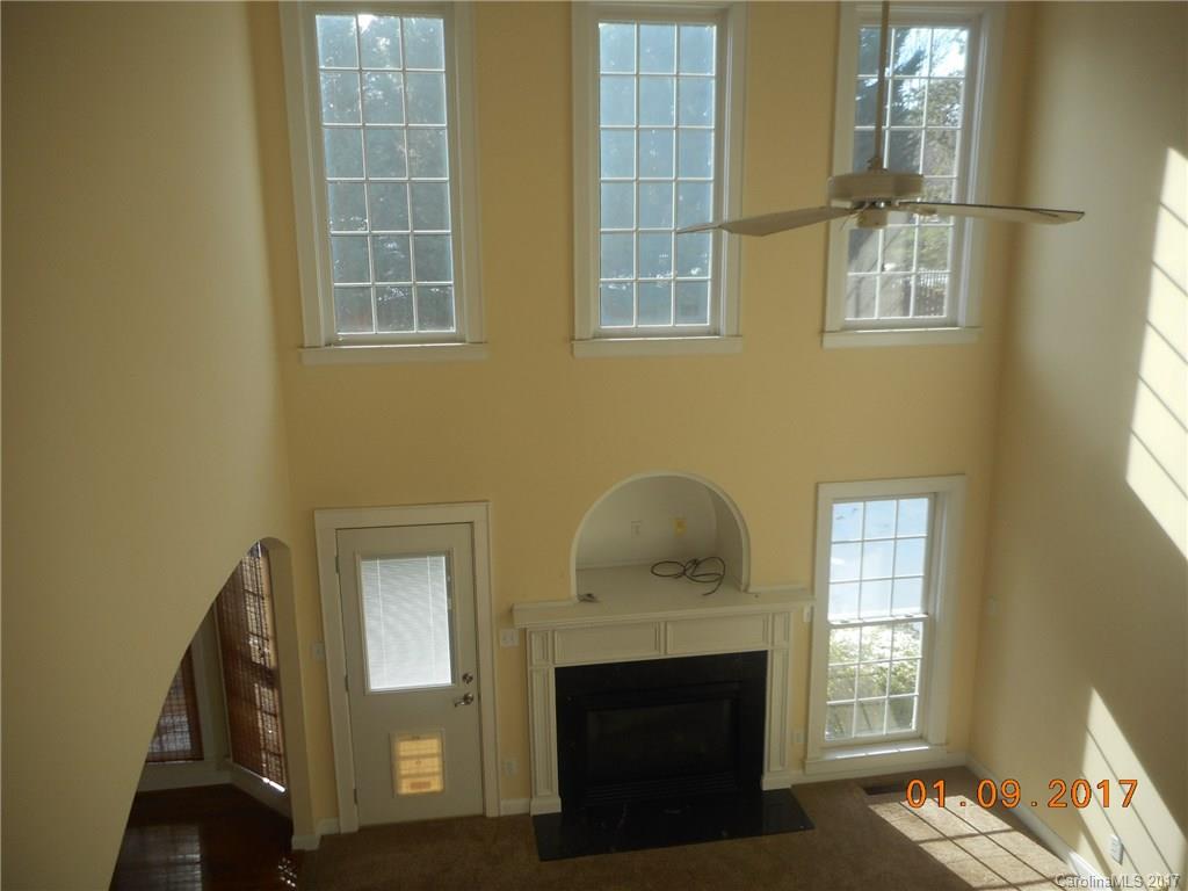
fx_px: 858
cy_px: 446
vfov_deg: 54.9
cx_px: 594
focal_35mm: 25
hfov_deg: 69.4
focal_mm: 4.5
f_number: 3.7
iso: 80
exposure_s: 1/125
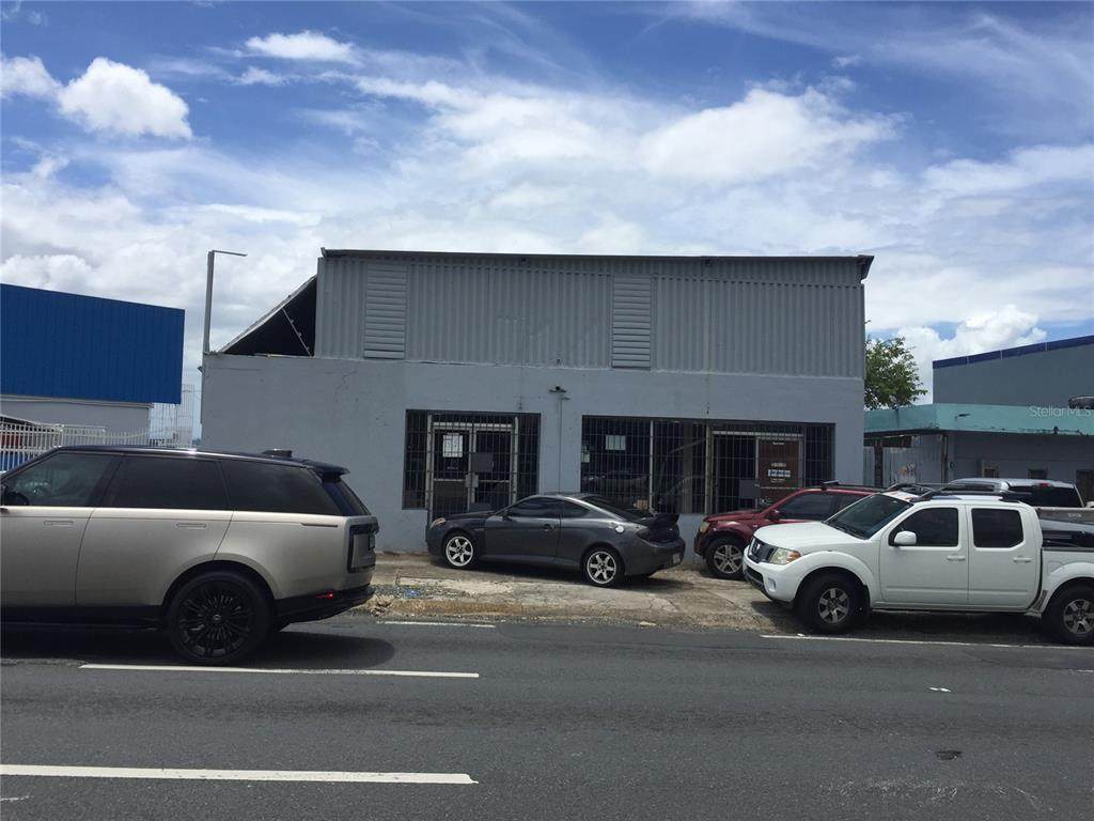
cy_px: 410
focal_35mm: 29
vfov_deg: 48.2
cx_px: 547
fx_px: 917
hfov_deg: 61.7
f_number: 2.2
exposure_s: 1/3300
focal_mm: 4.15
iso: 32
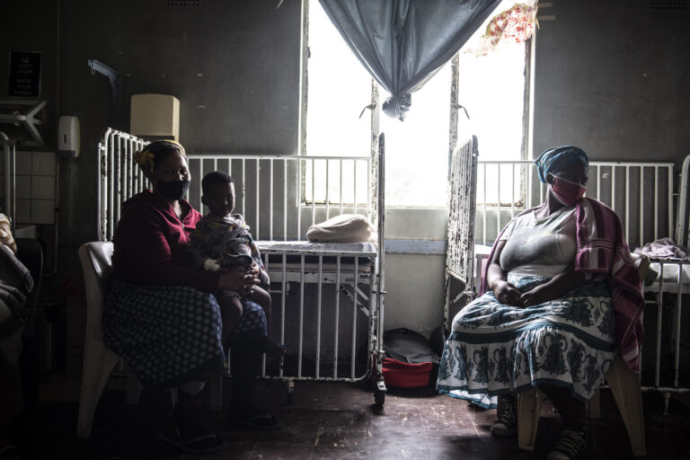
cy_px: 230
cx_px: 345
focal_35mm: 32
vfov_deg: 41.1
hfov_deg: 58.7
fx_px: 613
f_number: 2.8
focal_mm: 32
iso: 500
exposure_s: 1/80
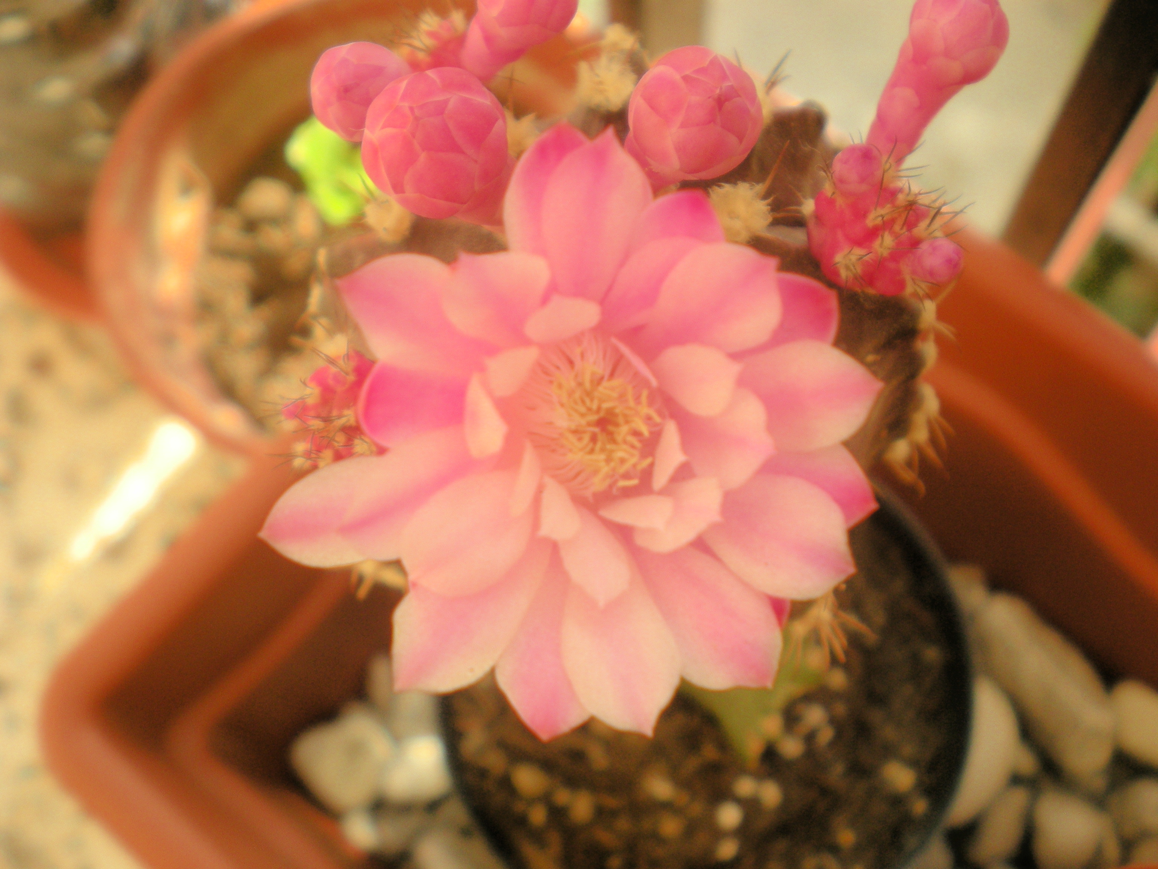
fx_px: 1271
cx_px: 579
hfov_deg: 49.0
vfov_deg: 37.7
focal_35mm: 38
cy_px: 434
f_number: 3.1
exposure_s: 1/142
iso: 64
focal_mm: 6.3
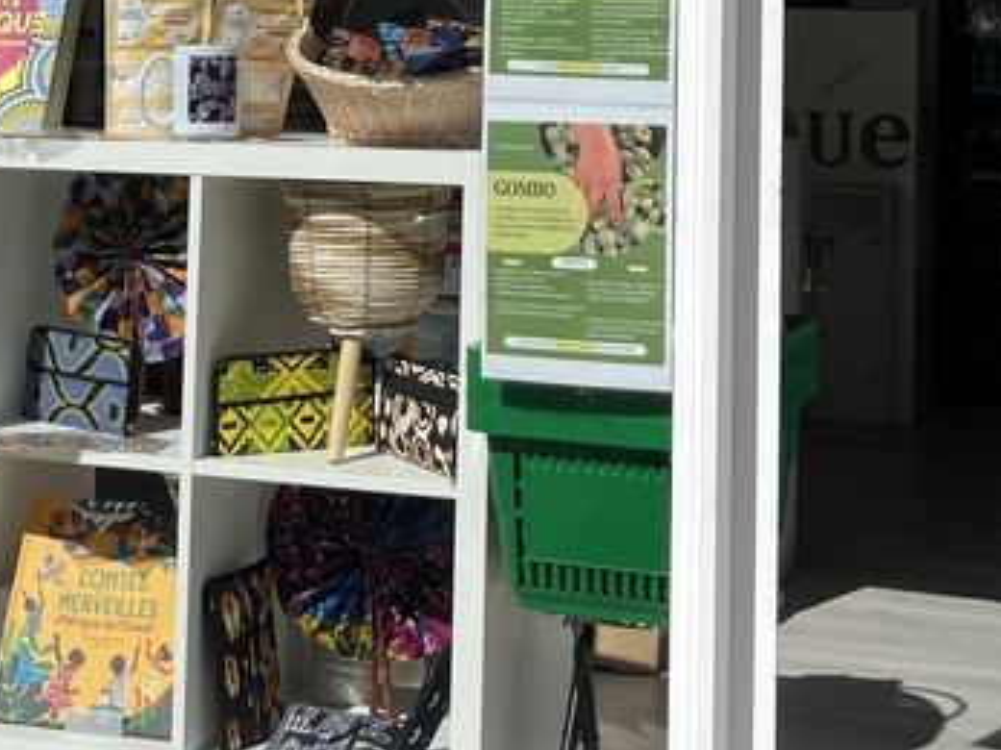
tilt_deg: +1.6
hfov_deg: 27.0
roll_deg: -1.1
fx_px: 2081
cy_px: -55
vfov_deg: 19.6
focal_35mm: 72
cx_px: 464
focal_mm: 5.1
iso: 50
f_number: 1.6
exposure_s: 1/5319
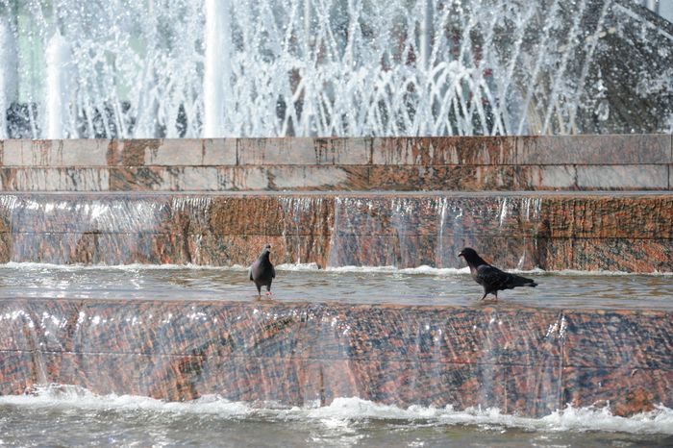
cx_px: 336
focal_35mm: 135
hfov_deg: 15.2
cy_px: 224
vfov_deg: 10.2
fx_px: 2522
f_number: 7.1
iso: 250
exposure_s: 1/640
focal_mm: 135
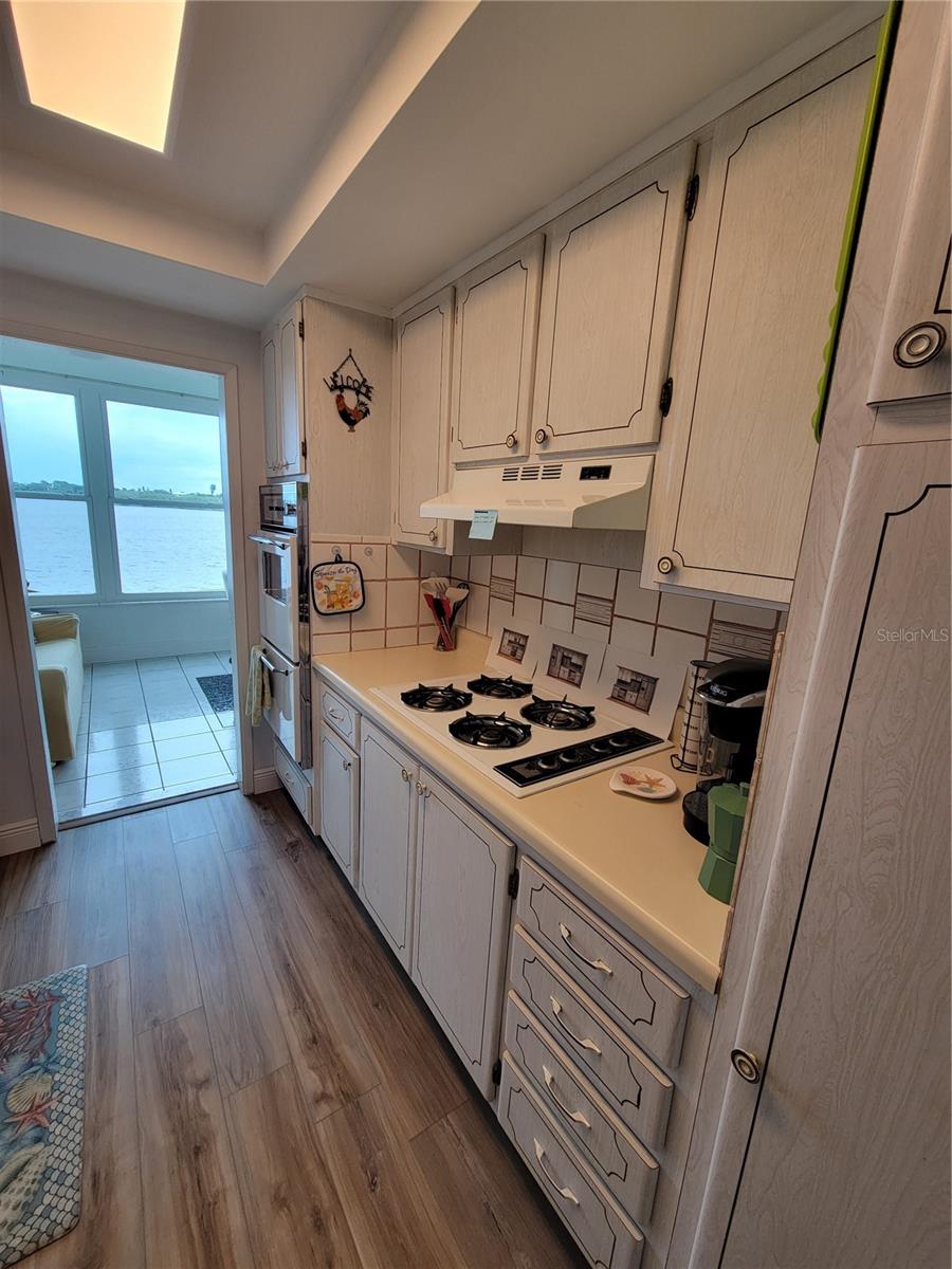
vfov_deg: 106.2
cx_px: 476
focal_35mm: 13
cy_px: 634
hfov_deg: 89.9
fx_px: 477
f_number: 2.2
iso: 64
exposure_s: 1/120
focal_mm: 2.2
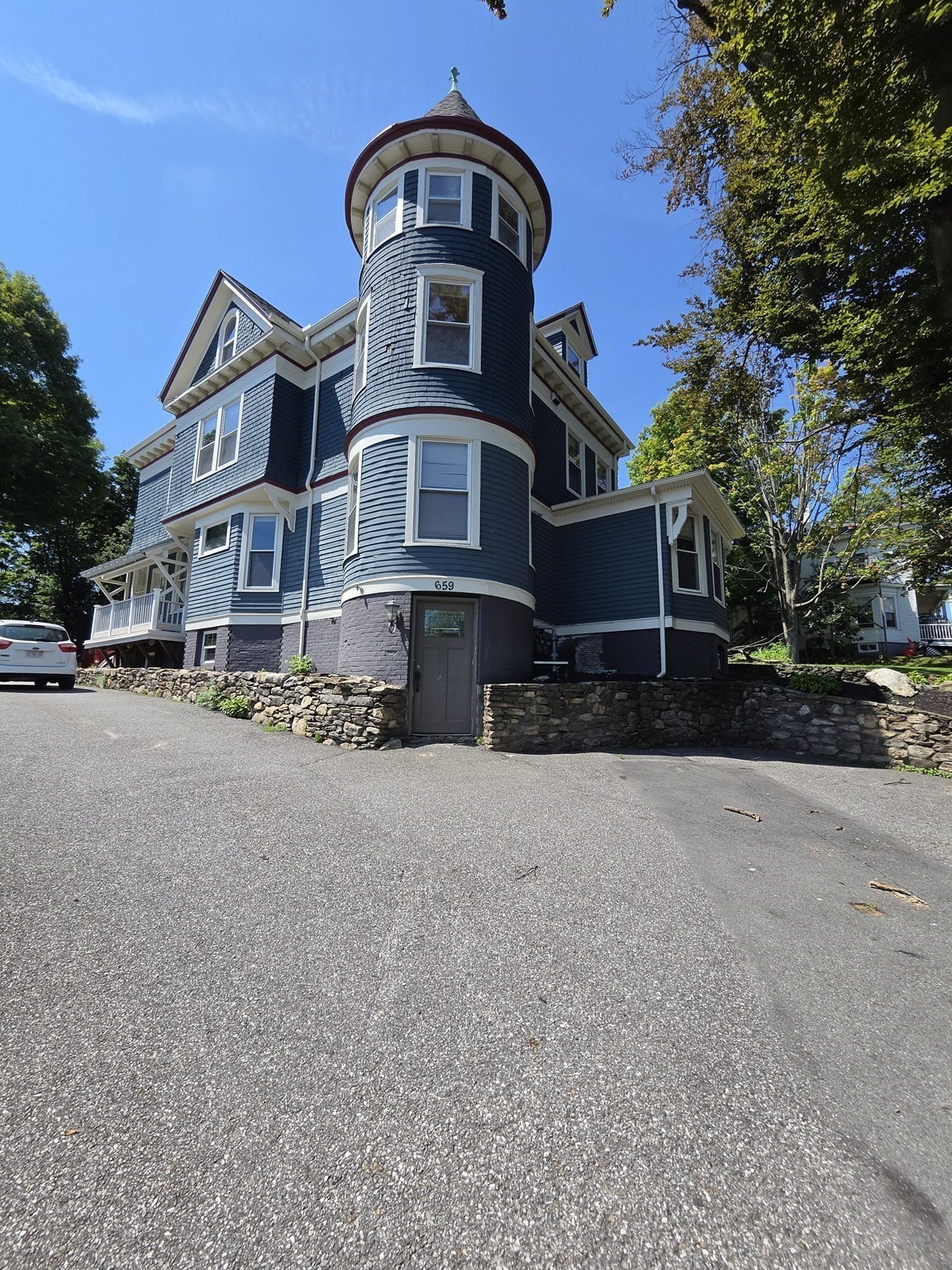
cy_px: 635
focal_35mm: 13
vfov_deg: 106.2
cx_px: 476
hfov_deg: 89.9
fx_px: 477
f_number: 2.2
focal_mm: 2.2
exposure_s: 1/2443
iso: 100
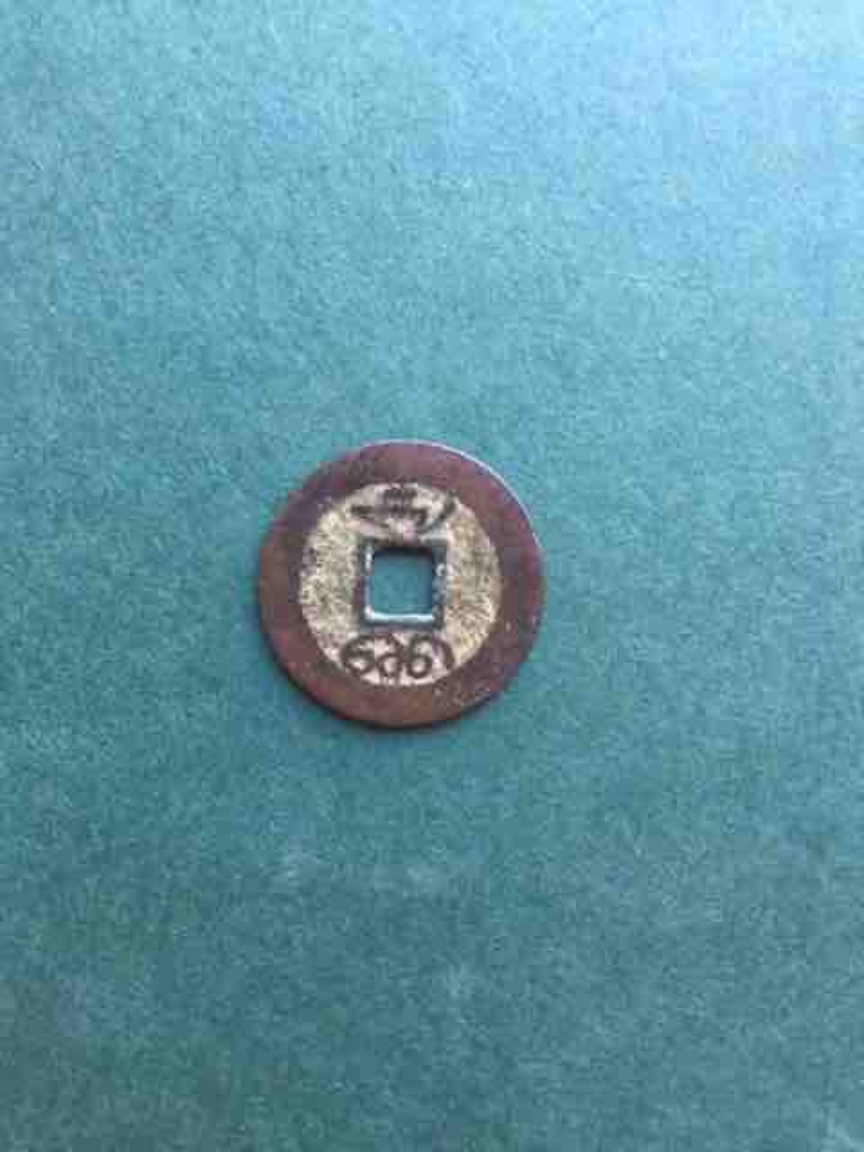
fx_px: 965
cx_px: 432
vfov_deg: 61.7
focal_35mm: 29
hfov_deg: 48.2
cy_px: 576
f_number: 2.2
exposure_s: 1/33
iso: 64
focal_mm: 4.15
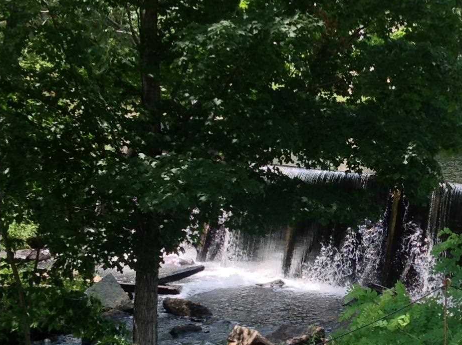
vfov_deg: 15.0
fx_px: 1306
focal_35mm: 98
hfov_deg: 19.5
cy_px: 256
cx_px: 464
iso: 50
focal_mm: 4.28
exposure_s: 1/387
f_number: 2.4
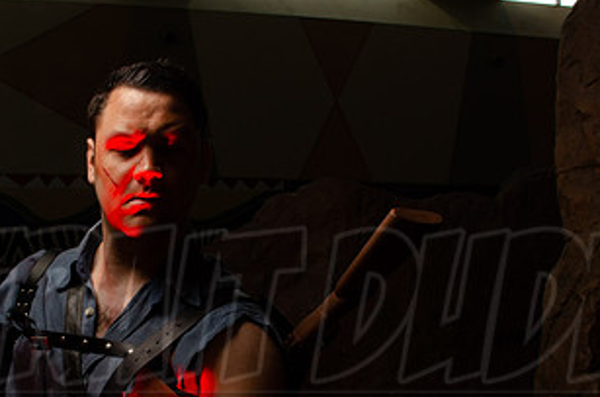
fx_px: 848
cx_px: 156
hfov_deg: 38.1
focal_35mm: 51
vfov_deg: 25.6
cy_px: 352
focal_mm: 18
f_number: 22
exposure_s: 1/15
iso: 200
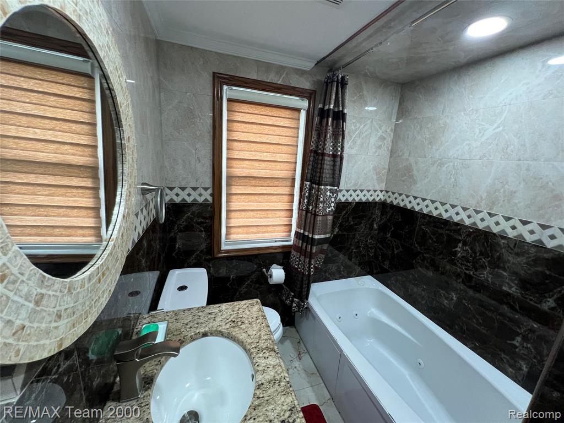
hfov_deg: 106.2
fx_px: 212
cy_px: 212
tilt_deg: -14.1
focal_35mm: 13
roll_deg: -4.4
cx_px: 282
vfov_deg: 89.9
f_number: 1.8
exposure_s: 1/120
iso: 200
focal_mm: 1.57
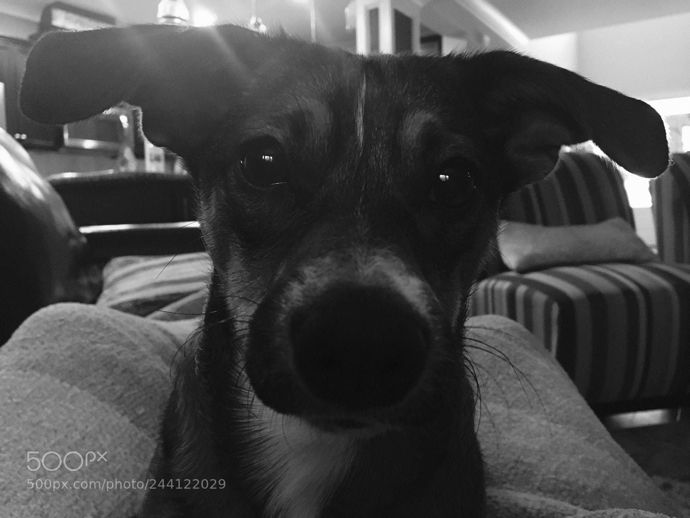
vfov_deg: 48.2
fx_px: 578
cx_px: 345
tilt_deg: -4.0
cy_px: 259
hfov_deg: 61.7
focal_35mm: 29
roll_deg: +1.7
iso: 400
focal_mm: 4.15
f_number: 2.2
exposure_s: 1/15
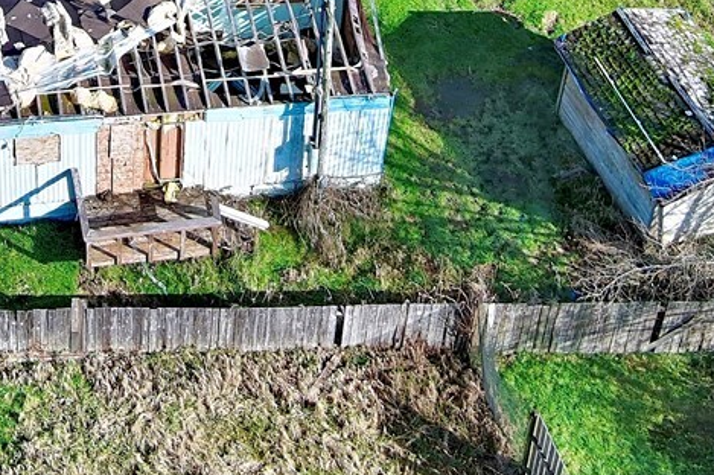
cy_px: -267
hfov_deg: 19.1
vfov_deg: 12.3
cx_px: 65
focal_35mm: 105
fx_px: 2081
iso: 100
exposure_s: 1/480
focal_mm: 10.57
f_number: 2.8
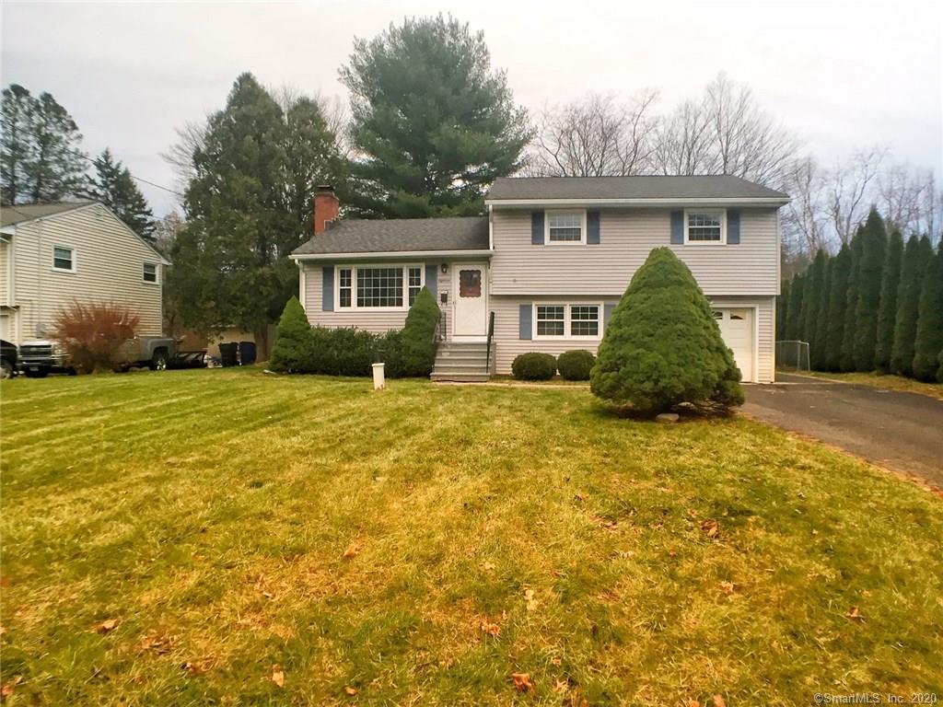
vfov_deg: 48.2
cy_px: 354
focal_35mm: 29
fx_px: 790
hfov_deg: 61.7
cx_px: 472
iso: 32
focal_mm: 4.15
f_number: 2.2
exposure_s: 1/30
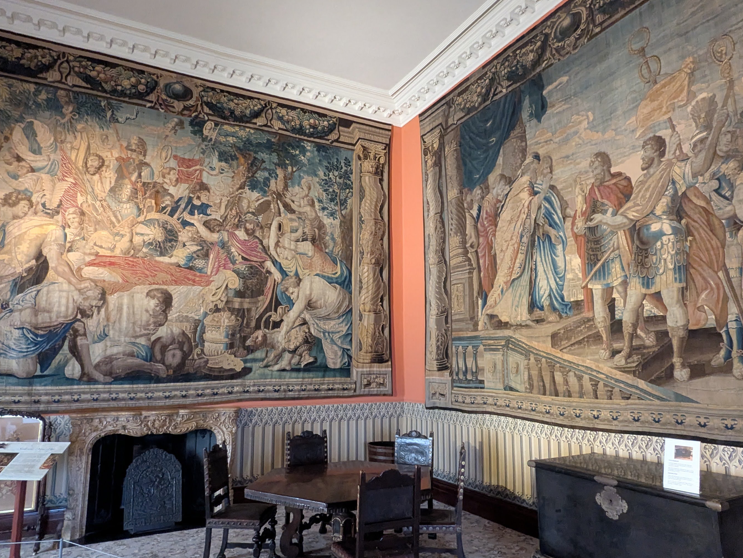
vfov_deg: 56.8
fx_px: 515
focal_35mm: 24
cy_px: 286
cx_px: 390
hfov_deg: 71.5
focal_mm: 2.35
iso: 716
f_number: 2.2
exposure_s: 1/25
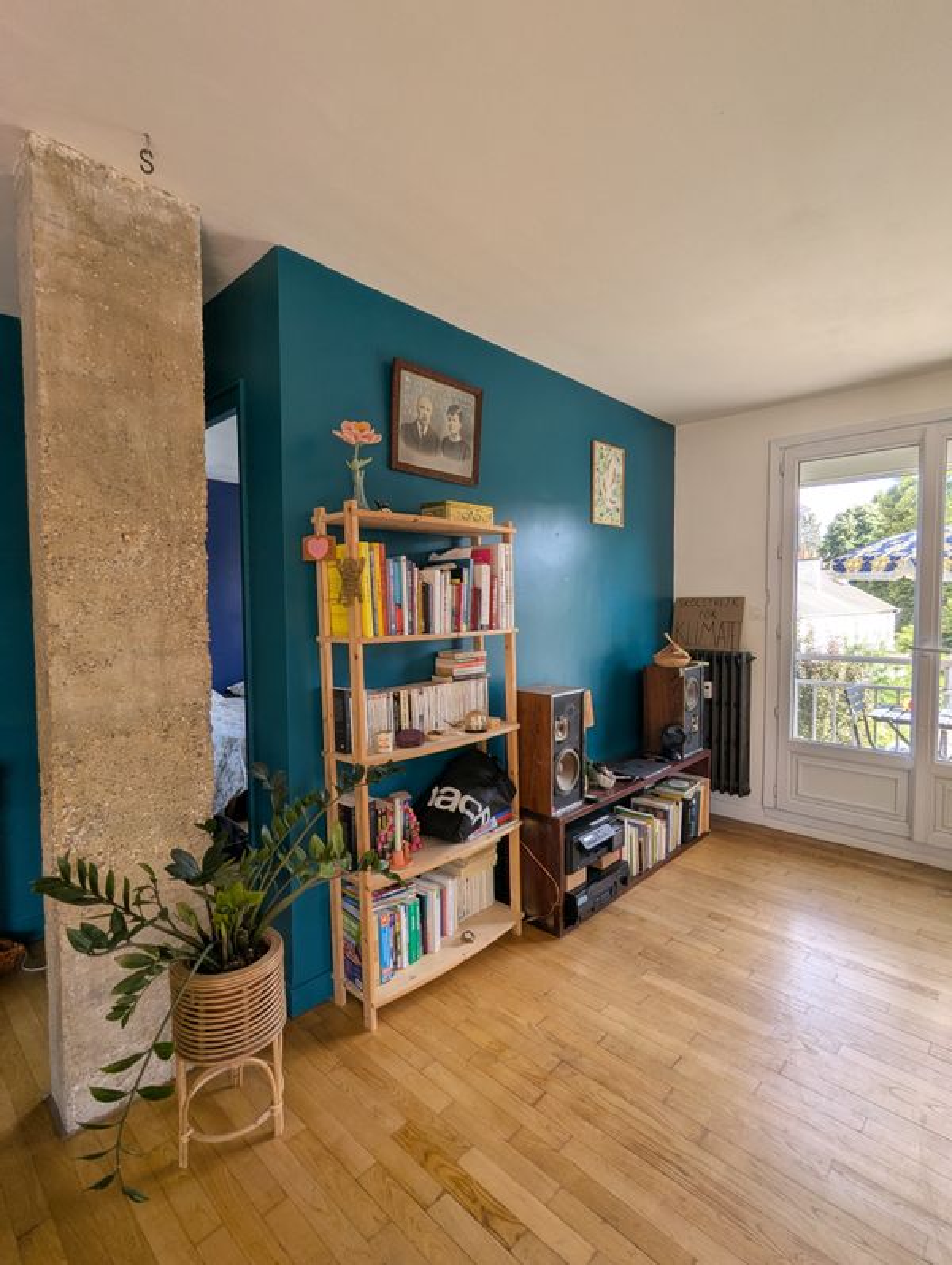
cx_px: 476
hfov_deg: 78.2
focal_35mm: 16
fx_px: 585
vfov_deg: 94.4
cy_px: 632
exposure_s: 1/135
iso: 43
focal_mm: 2.35
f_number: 2.2
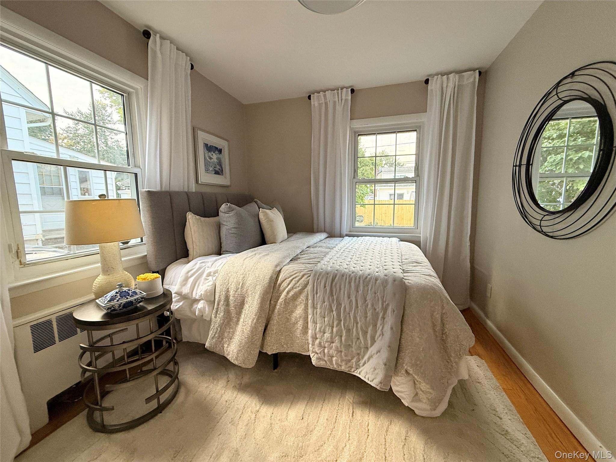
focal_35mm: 14
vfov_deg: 85.7
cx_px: 308
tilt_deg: -7.6
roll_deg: +0.4
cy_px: 231
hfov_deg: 102.1
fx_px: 249
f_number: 2.2
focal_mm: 2.22
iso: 400
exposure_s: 1/60
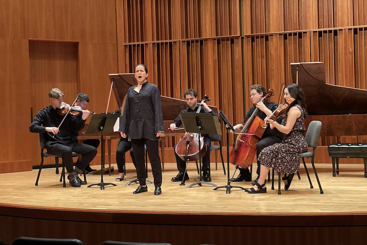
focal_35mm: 55
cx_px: 181
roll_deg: +1.7
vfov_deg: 24.6
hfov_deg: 36.2
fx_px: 561
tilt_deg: +0.1
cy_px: 113
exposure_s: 1/30
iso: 400
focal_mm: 6
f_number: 2
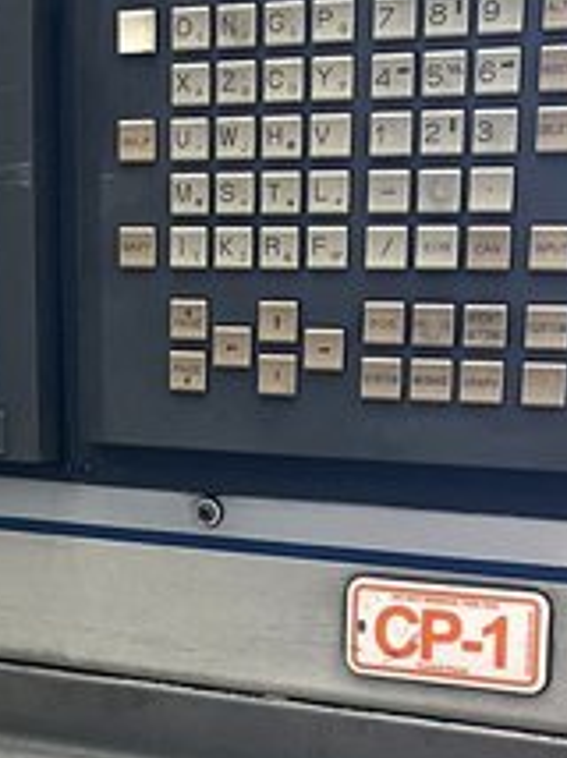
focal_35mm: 73
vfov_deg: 26.2
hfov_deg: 20.0
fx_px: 1597
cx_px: 145
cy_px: 606
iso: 160
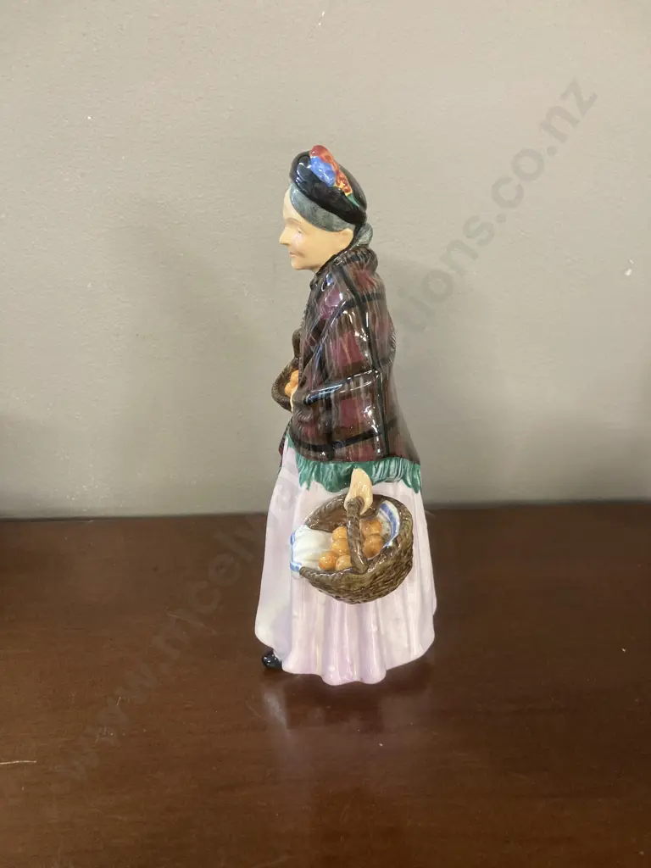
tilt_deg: -20.0
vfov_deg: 63.4
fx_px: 702
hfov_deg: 49.7
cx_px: 326
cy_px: 434
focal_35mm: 28
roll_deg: -0.2
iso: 250
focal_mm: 3.99
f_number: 1.8
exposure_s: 1/50
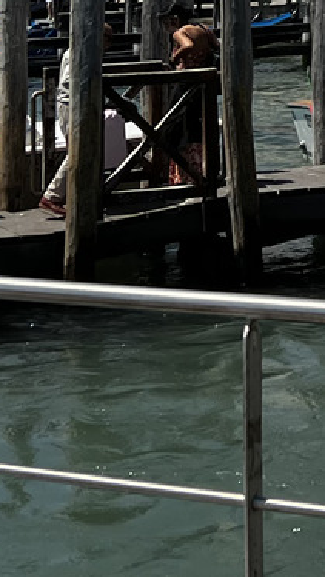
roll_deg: +1.2
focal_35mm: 121
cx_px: 544
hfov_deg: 9.6
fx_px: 1853
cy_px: -188
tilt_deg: +3.6
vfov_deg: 16.7
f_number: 1.5
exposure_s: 1/5587
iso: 50
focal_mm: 5.7
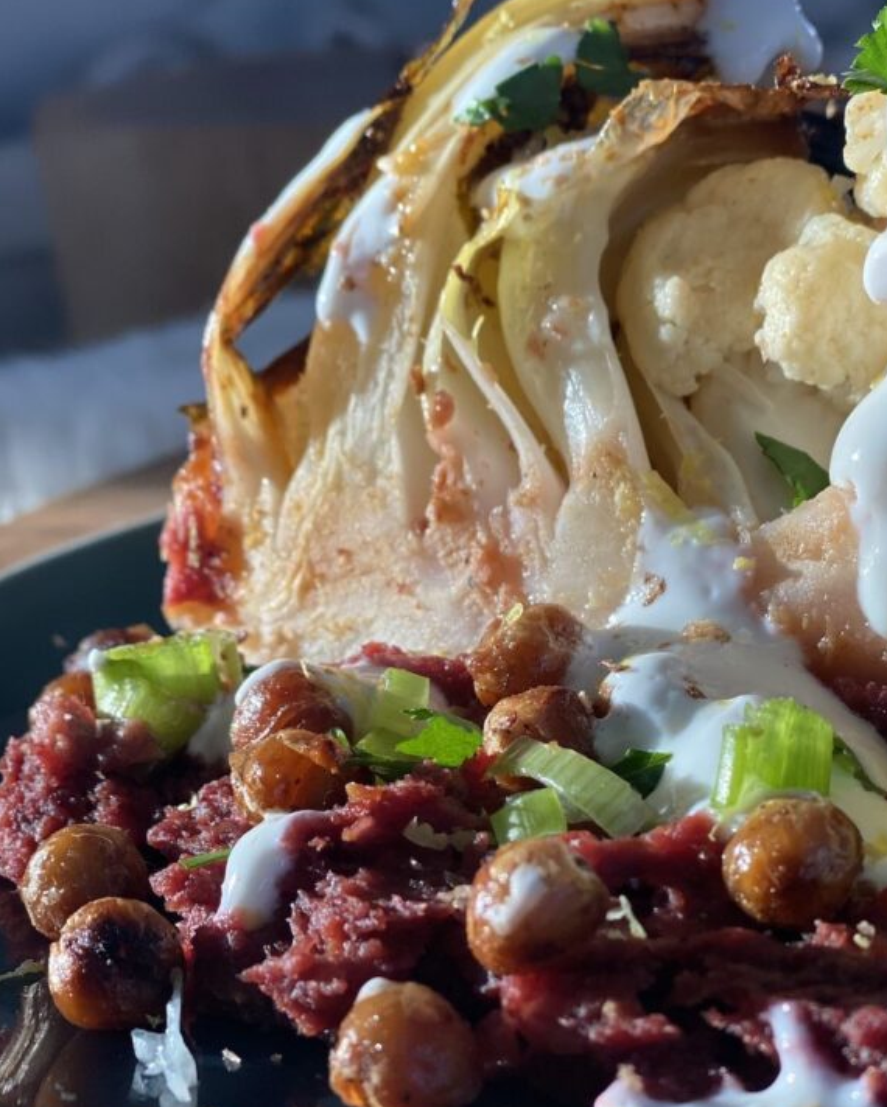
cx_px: 546
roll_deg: +5.0
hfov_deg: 21.0
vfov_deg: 26.0
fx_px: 2394
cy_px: 630
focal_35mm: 73
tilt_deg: -19.0
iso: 125
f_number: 2
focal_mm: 6
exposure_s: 1/120
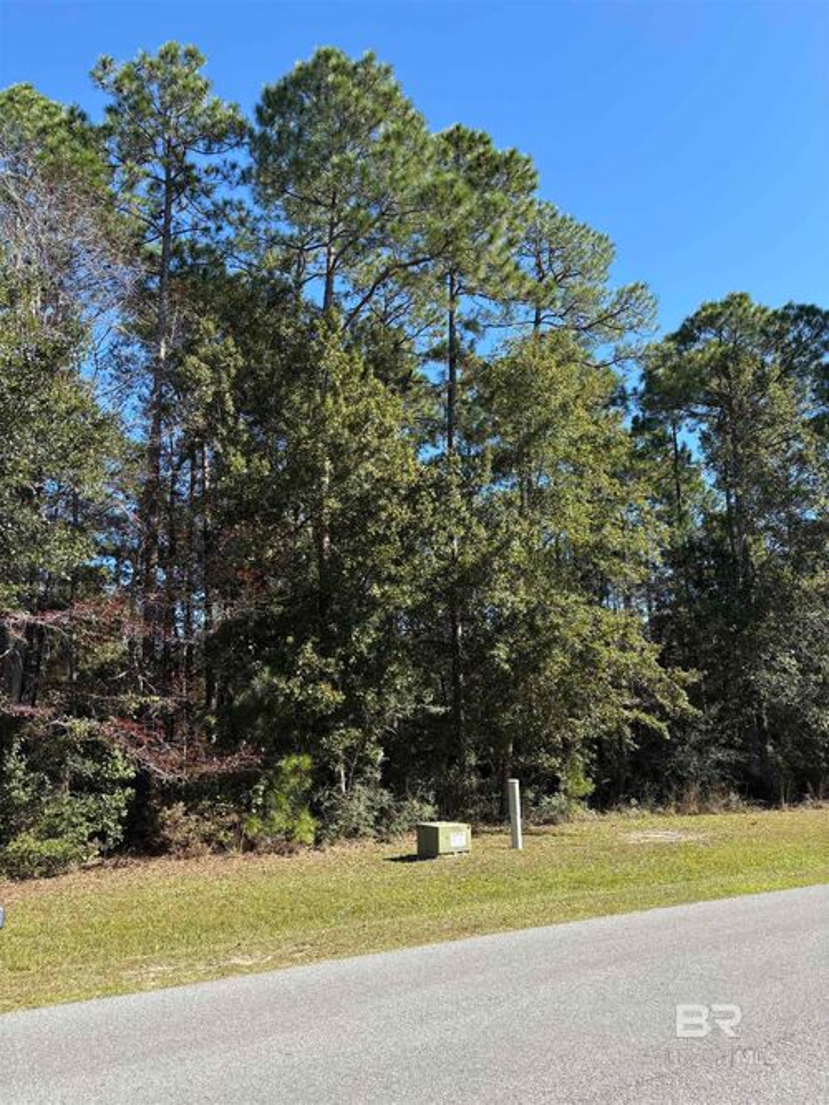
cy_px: 552
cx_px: 414
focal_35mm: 26
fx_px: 830
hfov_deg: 53.0
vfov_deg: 67.3
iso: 50
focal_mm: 5.96
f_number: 1.6
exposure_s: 1/1048
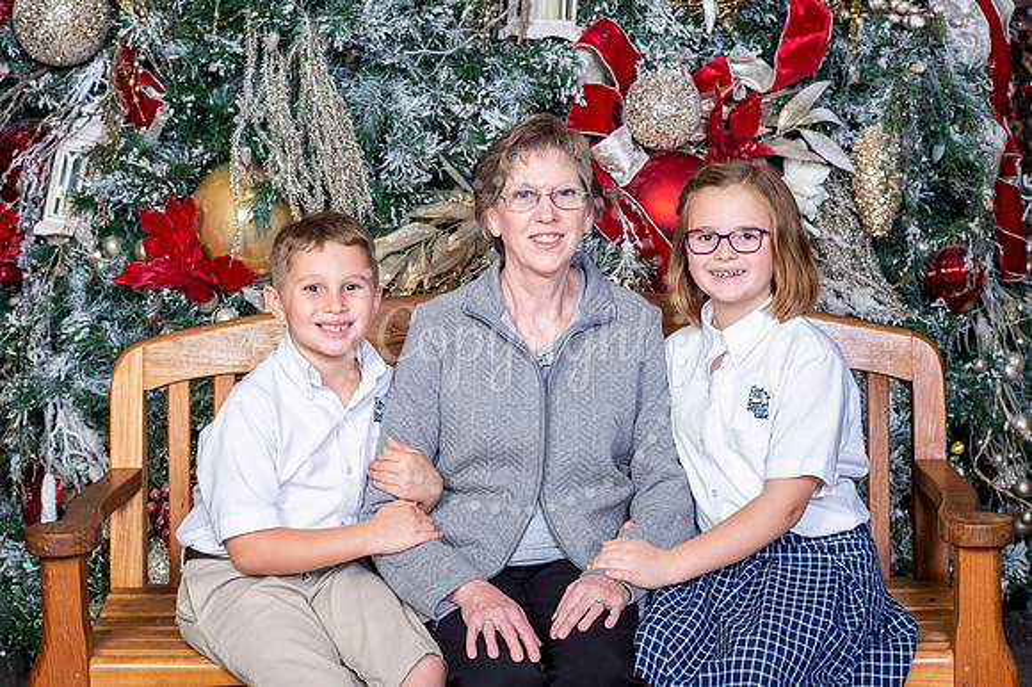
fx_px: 2435
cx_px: 516
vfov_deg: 16.1
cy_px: 344
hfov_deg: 23.9
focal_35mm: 85
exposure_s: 1/125
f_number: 8
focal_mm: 85
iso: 400
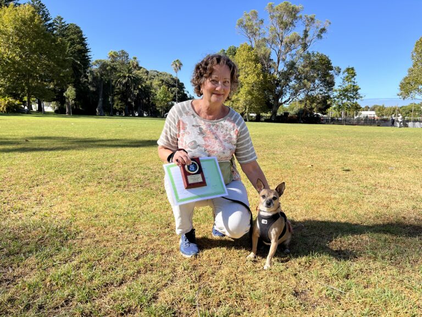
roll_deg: +0.1
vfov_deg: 53.1
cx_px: 211
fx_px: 317
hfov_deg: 67.3
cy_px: 158
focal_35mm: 26
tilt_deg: -7.5
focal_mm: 5.1
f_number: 1.6
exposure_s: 1/2179
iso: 50
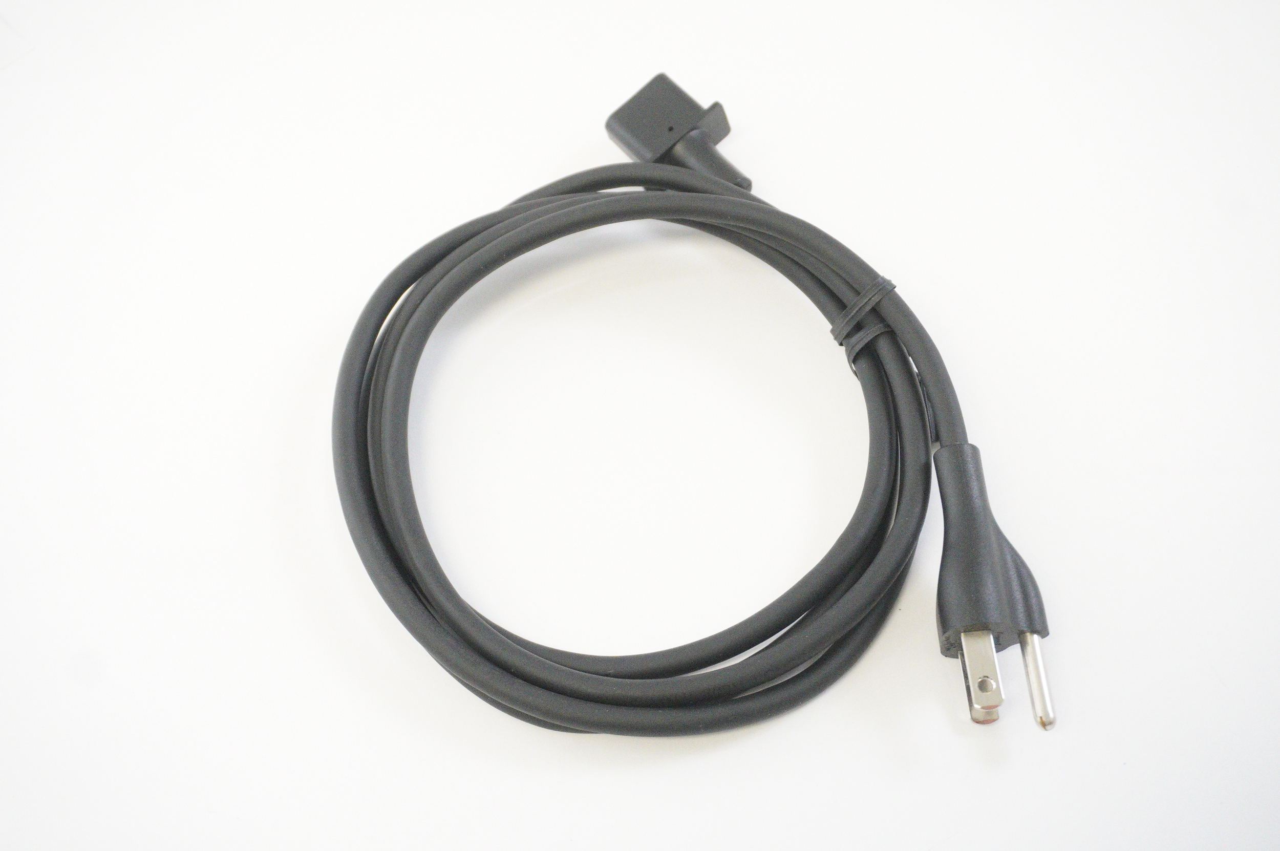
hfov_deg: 41.1
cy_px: 426
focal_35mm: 48
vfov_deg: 28.0
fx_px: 1705
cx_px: 640
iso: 8000
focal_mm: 32
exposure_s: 1/250
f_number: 5.6
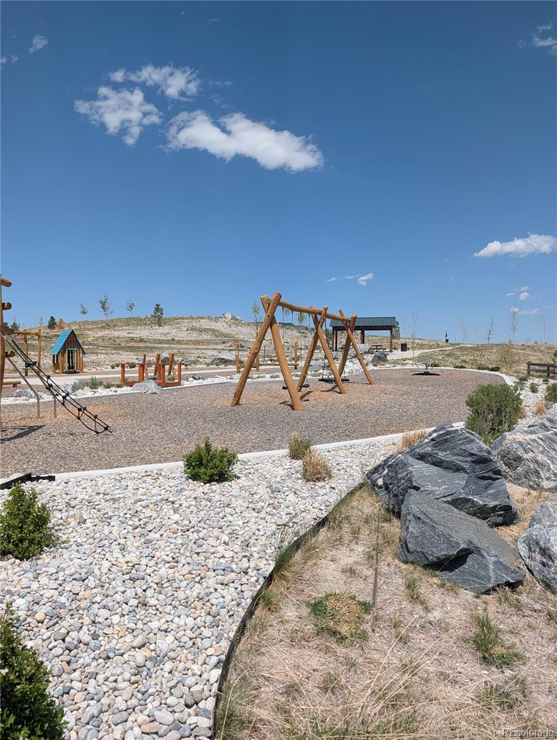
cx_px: 278
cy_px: 370
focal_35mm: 24
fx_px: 514
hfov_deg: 56.9
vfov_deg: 71.5
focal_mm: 6.9
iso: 20
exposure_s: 1/1517
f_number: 1.68
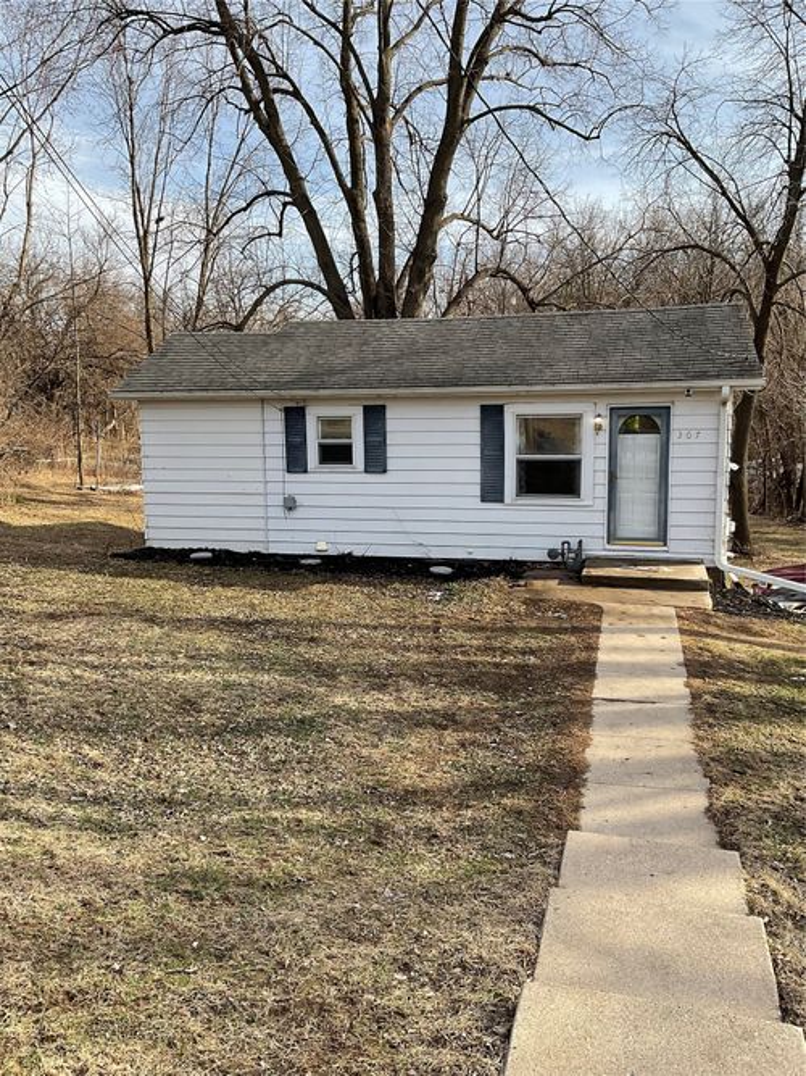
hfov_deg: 48.2
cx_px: 403
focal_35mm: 29
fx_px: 901
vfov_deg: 61.7
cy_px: 538
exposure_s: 1/842
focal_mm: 3
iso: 16
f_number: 1.8
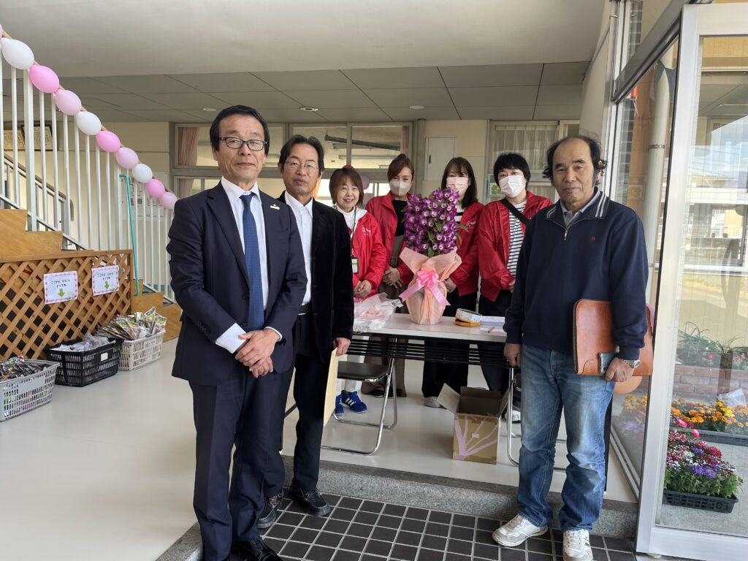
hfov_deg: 67.3
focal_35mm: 26
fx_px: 562
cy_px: 280
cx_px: 374
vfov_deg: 53.1
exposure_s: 1/122
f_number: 1.6
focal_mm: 5.1
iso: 50
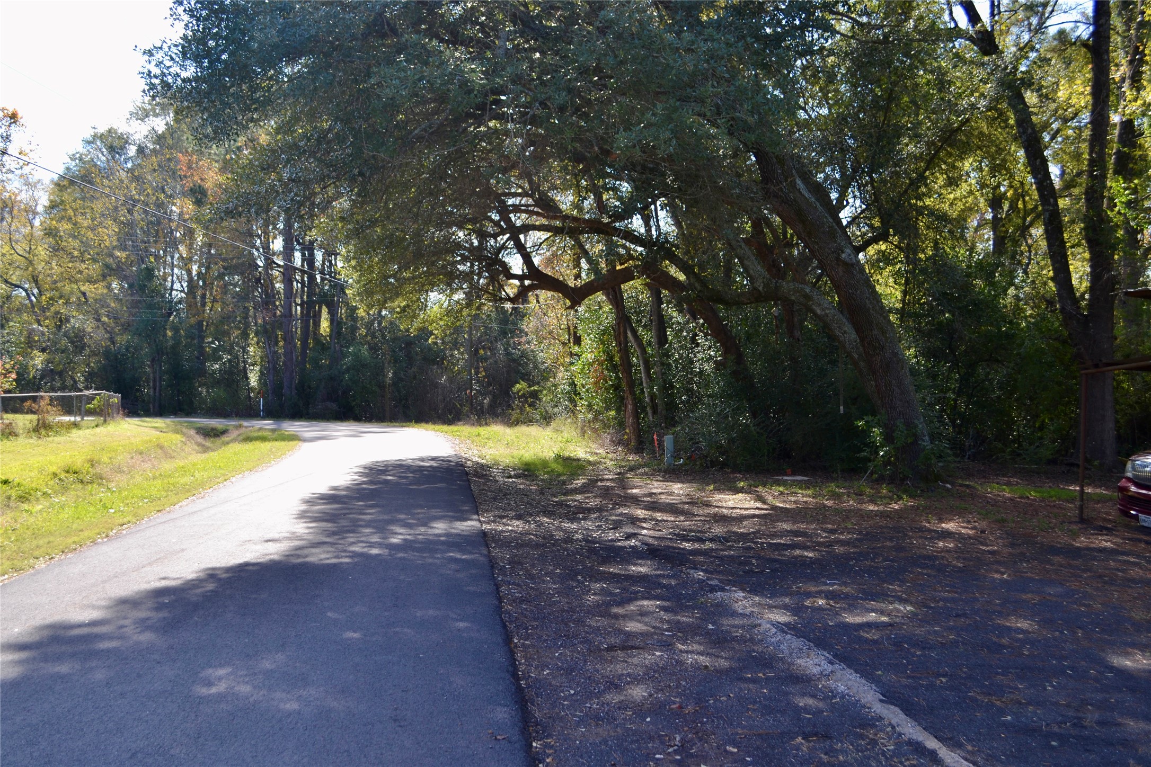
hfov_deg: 53.1
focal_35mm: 36
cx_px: 576
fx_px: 1151
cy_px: 384
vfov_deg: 36.9
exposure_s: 1/125
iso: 100
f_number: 5.6
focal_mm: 24
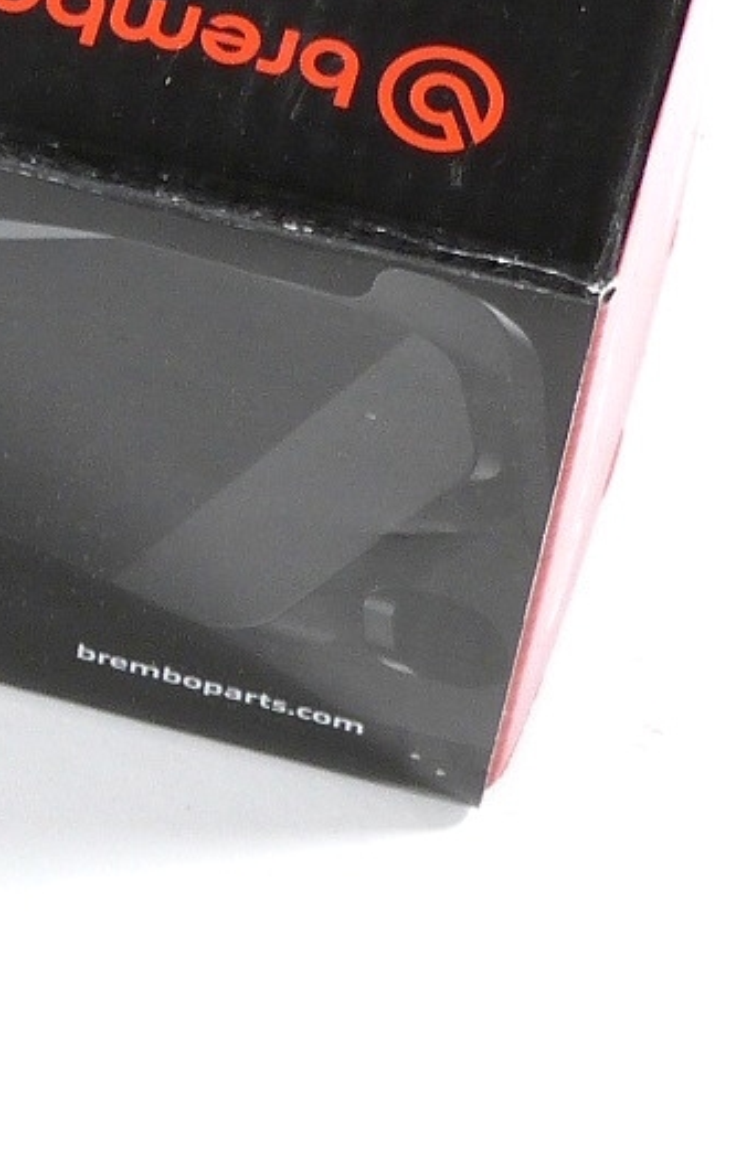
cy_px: 589
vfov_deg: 7.5
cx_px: -1053
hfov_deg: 4.6
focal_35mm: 280
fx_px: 8930
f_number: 3.6
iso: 100
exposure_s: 1/100
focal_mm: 12.6
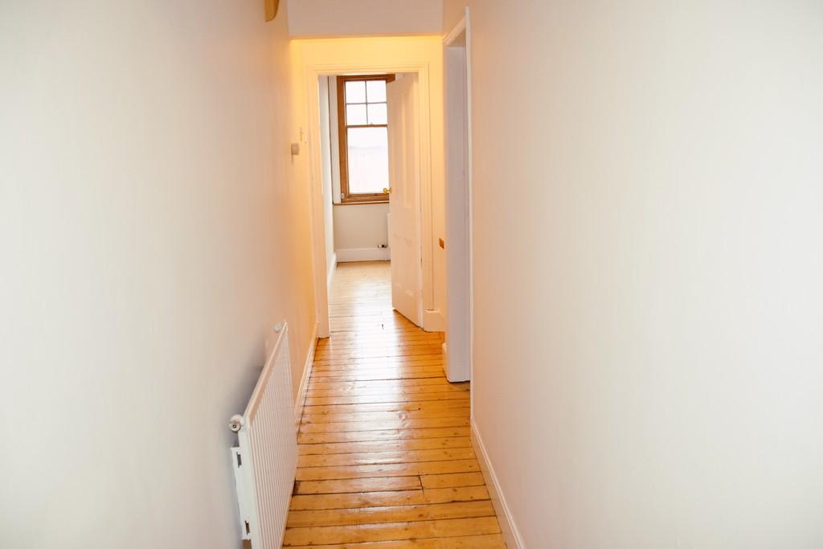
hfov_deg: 67.4
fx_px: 617
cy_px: 274
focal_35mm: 27
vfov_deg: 47.9
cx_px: 412
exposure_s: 1/80
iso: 800
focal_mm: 18
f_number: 4.5
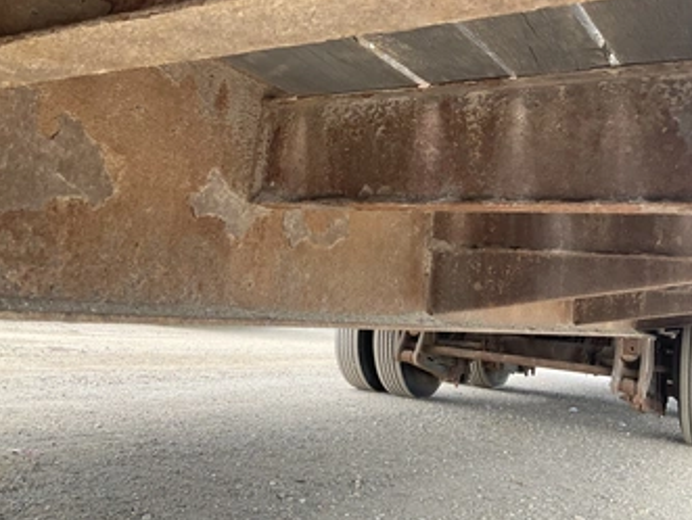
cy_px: 211
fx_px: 700
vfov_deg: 40.6
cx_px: 383
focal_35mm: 35
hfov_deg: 52.5
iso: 64
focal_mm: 3
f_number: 1.8
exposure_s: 1/122
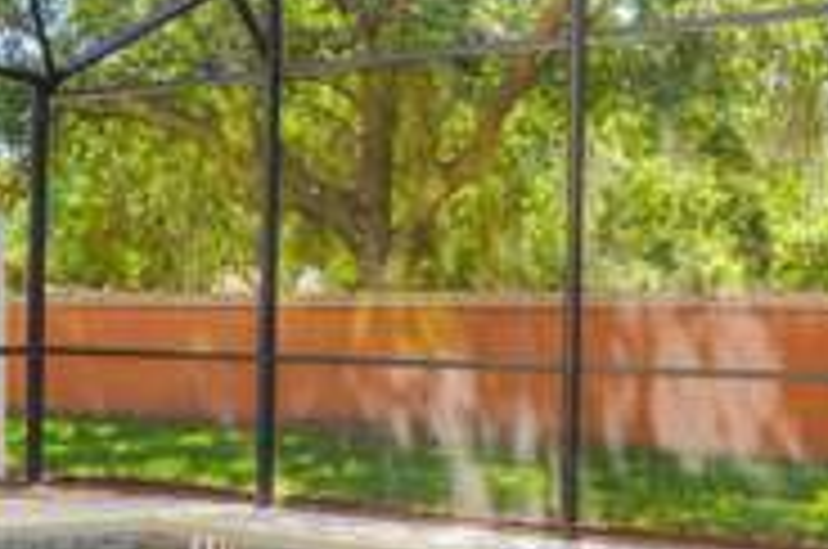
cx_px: 428
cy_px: 299
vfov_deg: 28.5
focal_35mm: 47
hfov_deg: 42.0
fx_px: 1079
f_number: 5
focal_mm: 12
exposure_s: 1/200
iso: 100
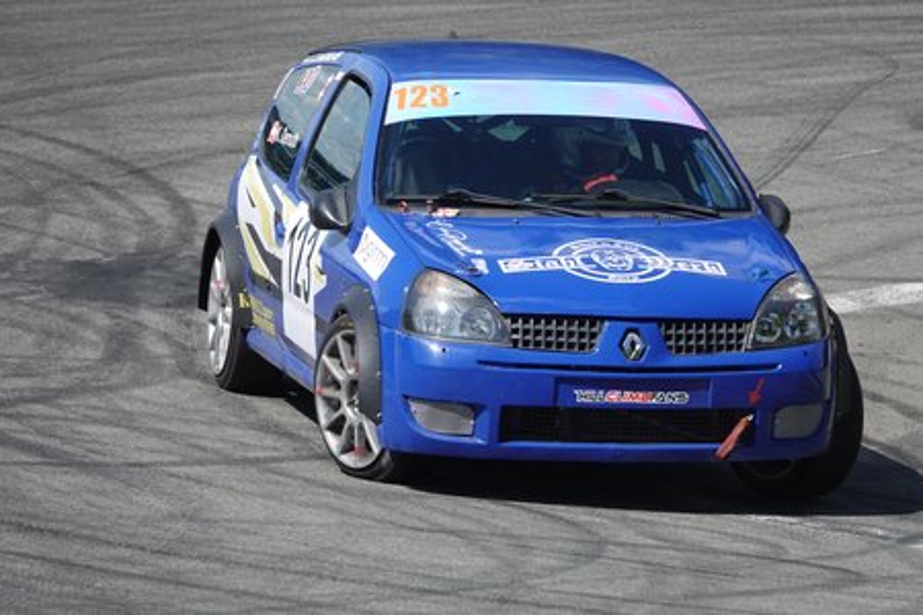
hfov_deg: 6.4
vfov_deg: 4.3
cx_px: 462
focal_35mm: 320
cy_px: 308
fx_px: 8204
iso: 100
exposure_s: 1/800
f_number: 4
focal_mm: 117.29
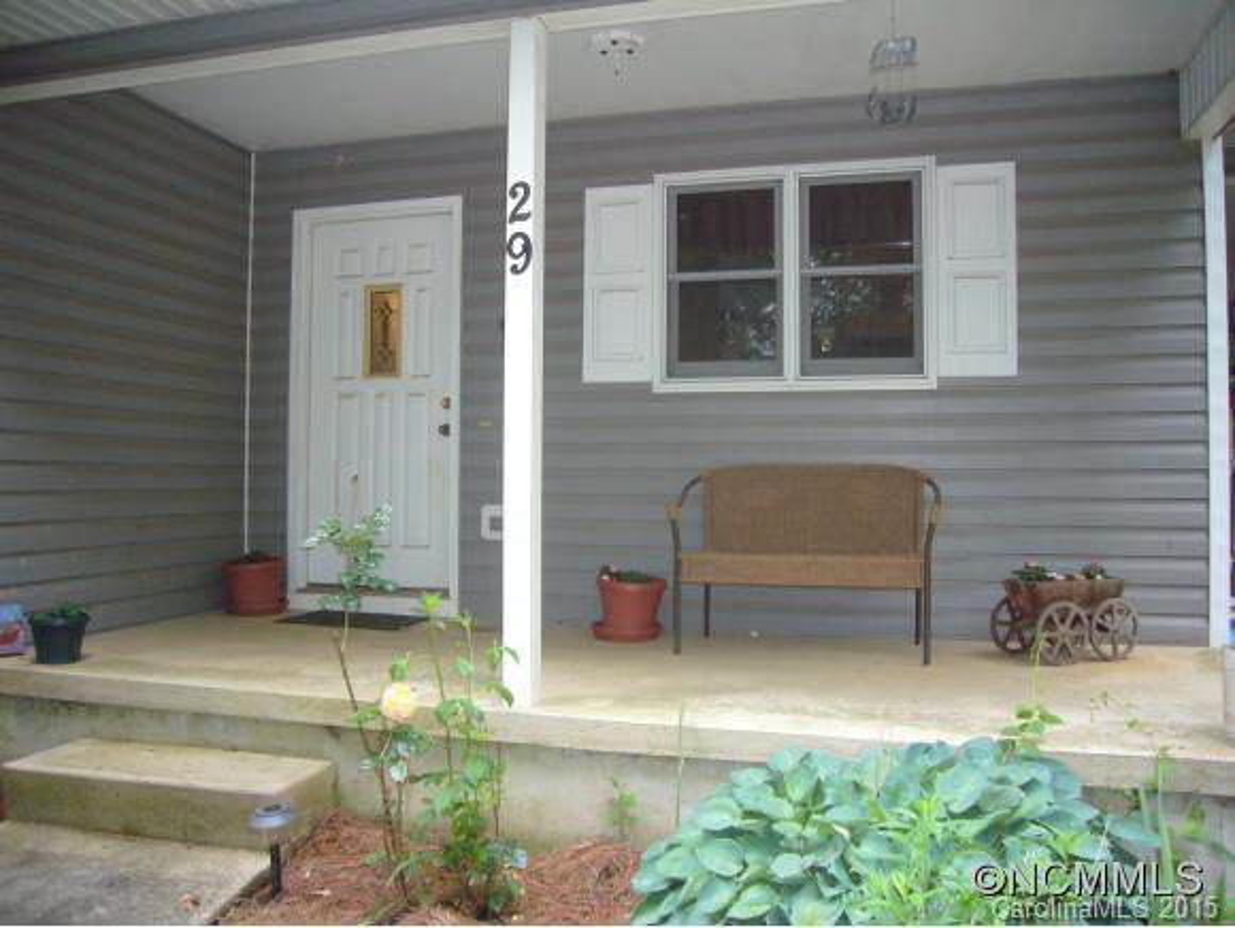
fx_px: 1000
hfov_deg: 63.4
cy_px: 464
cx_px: 618
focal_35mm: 28
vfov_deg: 49.8
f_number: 2.8
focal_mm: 4.6
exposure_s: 1/25
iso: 200
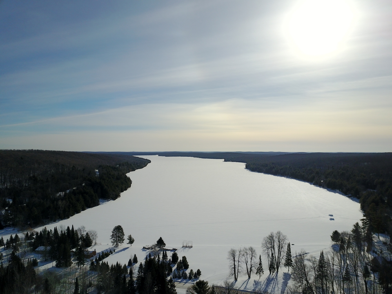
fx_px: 294
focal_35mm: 26
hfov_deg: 67.3
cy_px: 147
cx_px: 196
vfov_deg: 53.1
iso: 100
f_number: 2.2
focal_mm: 4.73
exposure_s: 1/4115
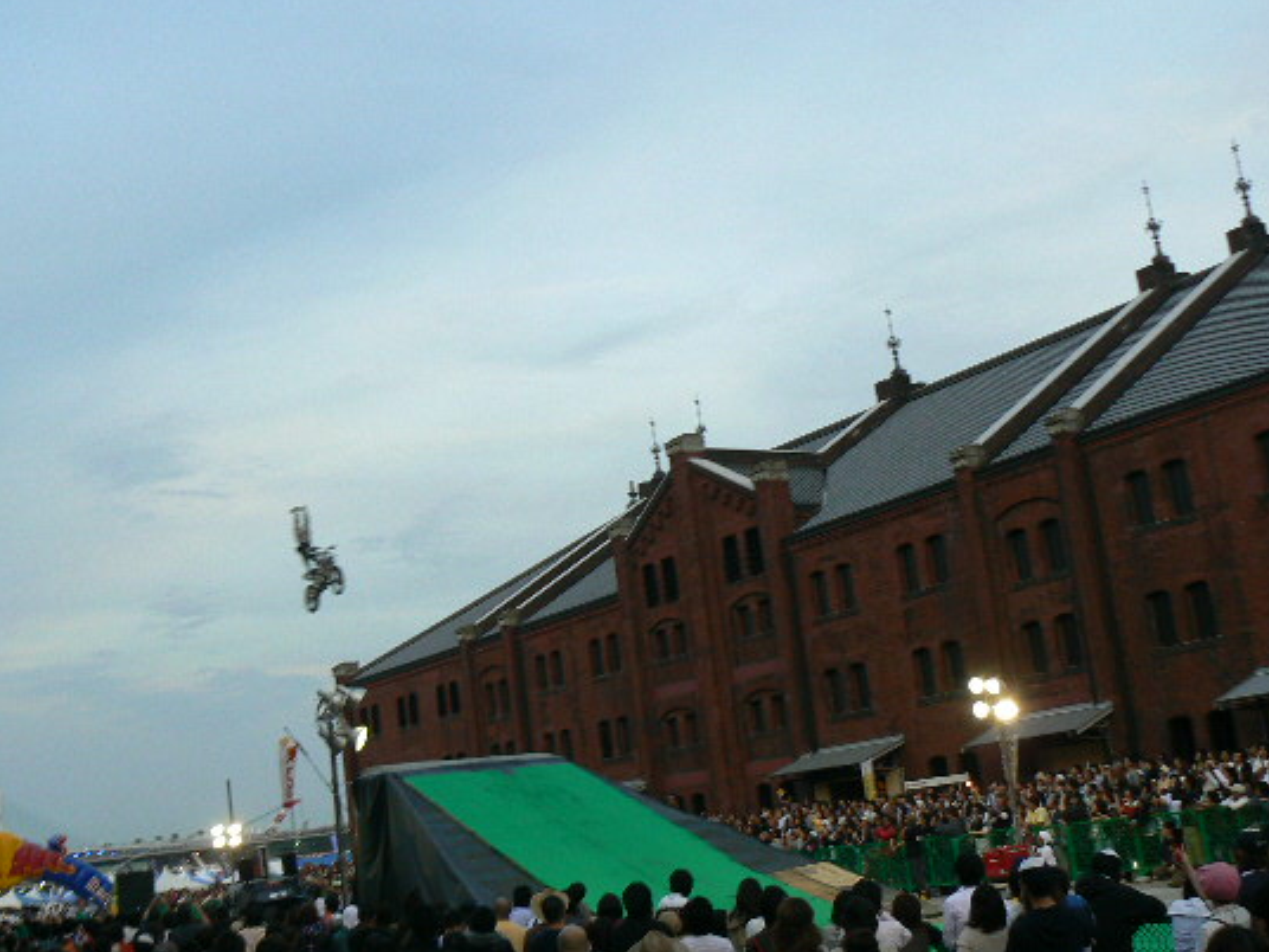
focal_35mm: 43
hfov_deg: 43.8
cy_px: 521
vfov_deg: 33.6
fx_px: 1576
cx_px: 604
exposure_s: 1/50
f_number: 4
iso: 80
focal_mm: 6
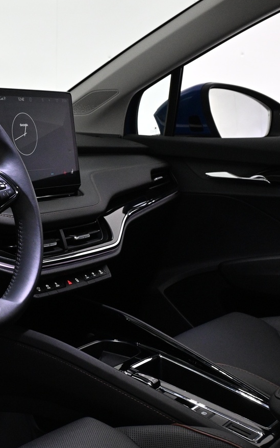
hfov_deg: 19.7
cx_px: -60
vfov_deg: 33.0
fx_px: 757
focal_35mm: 62
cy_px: 227
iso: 2200
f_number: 5.6
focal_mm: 22
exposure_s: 1/50
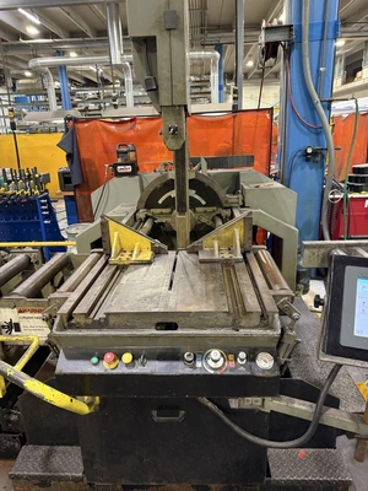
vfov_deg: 71.6
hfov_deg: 56.8
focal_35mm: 24
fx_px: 340
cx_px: 184
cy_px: 246
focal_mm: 6.76
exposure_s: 1/60
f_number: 1.78
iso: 640
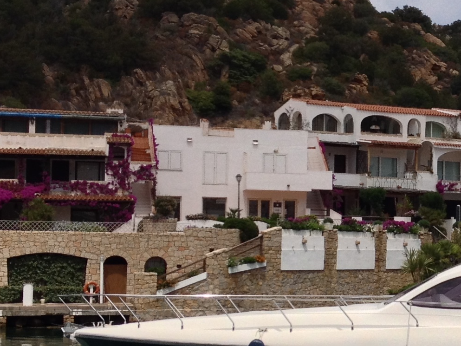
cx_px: 500
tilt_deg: +0.9
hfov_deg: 16.6
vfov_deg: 12.9
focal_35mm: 115
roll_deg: -0.1
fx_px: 1532
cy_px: 194
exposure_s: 1/2404
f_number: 2.4
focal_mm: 4.28
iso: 50
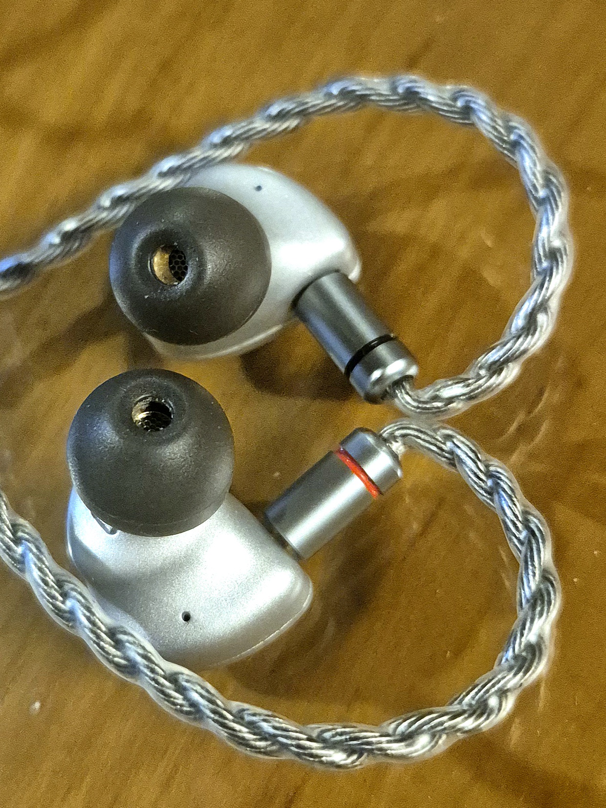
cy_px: 404
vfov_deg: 73.9
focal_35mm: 23
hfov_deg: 58.9
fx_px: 537
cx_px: 303
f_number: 1.8
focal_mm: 5.4
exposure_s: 1/100
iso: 2000
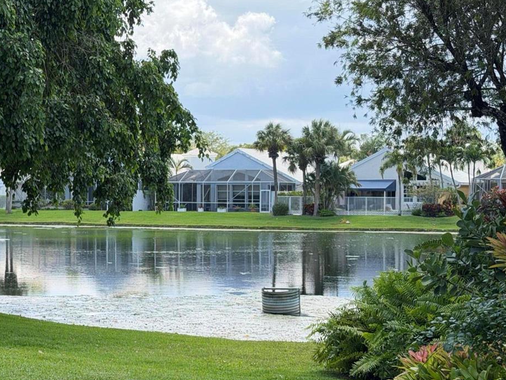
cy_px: 215
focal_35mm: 84
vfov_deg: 17.6
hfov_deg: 23.1
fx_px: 1228
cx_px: 127
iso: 80
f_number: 1.78
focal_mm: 6.76
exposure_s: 1/2494
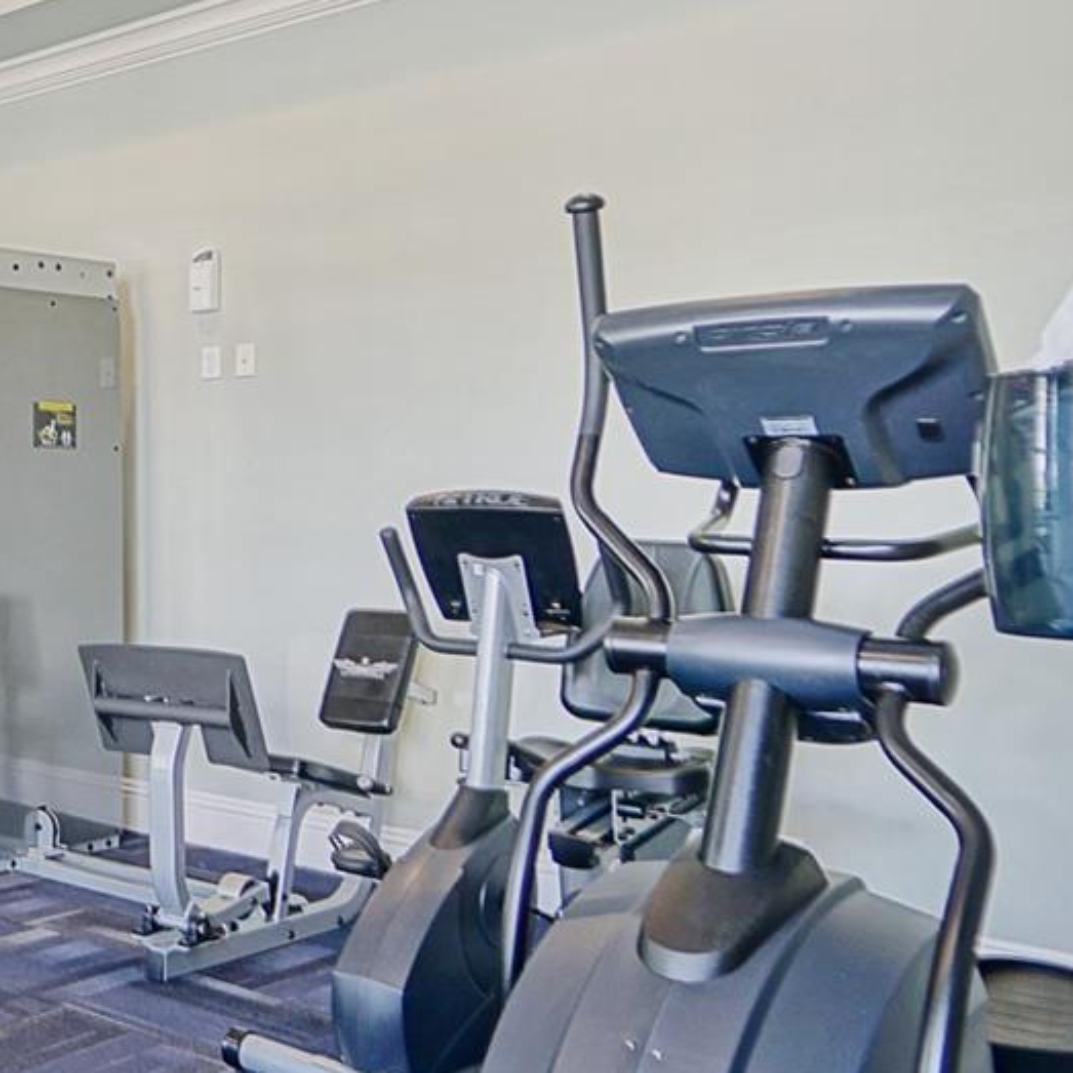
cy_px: 499
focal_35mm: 39
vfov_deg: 42.8
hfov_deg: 30.9
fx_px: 1368
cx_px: -398
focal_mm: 10
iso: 160
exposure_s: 1/20
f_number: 4
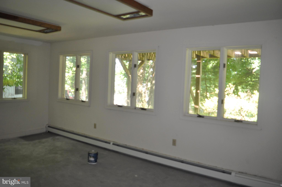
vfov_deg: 47.8
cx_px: 141
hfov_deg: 67.4
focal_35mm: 27
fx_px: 211
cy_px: 94
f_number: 3.5
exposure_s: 1/125
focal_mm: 18
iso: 640
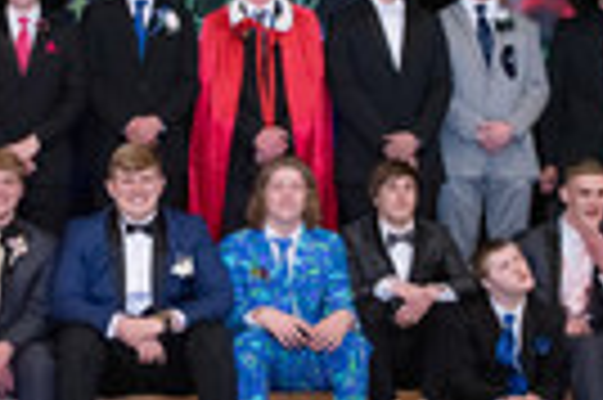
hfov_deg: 22.7
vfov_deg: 15.3
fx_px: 1489
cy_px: 244
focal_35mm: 89
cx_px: 156
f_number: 7.1
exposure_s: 1/125
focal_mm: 24
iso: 2000
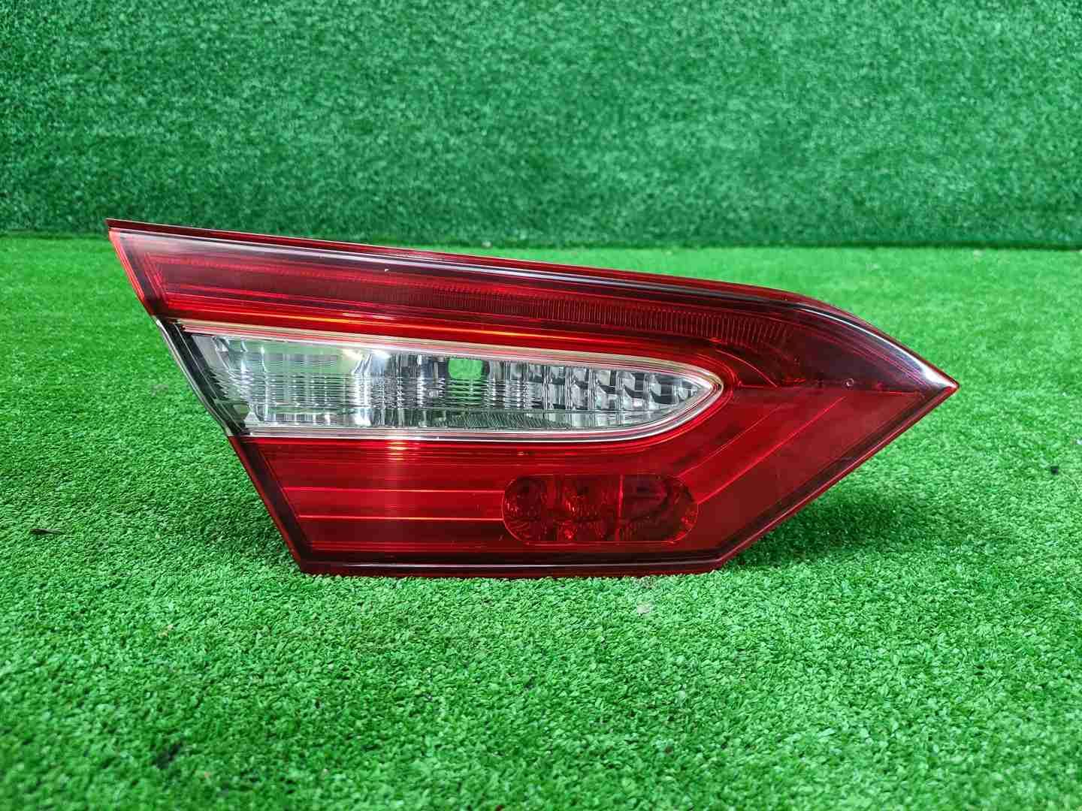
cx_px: 541
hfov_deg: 67.3
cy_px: 406
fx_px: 813
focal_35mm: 26
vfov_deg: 53.1
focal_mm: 5.4
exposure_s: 1/50
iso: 252
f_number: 1.8
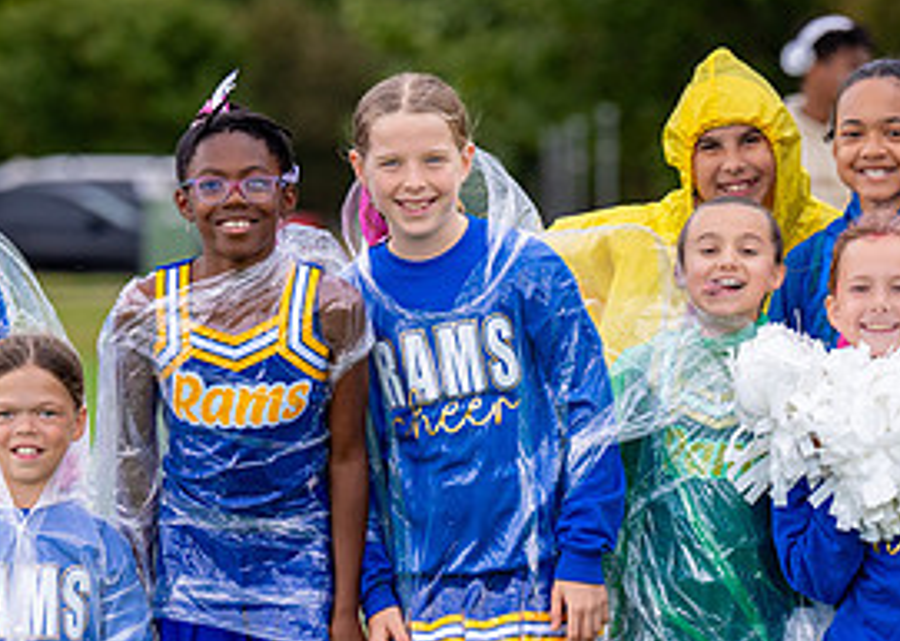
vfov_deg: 4.5
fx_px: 8146
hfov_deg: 6.3
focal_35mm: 319
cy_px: 524
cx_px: 527
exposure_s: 1/1250
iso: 500
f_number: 2.8
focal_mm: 127
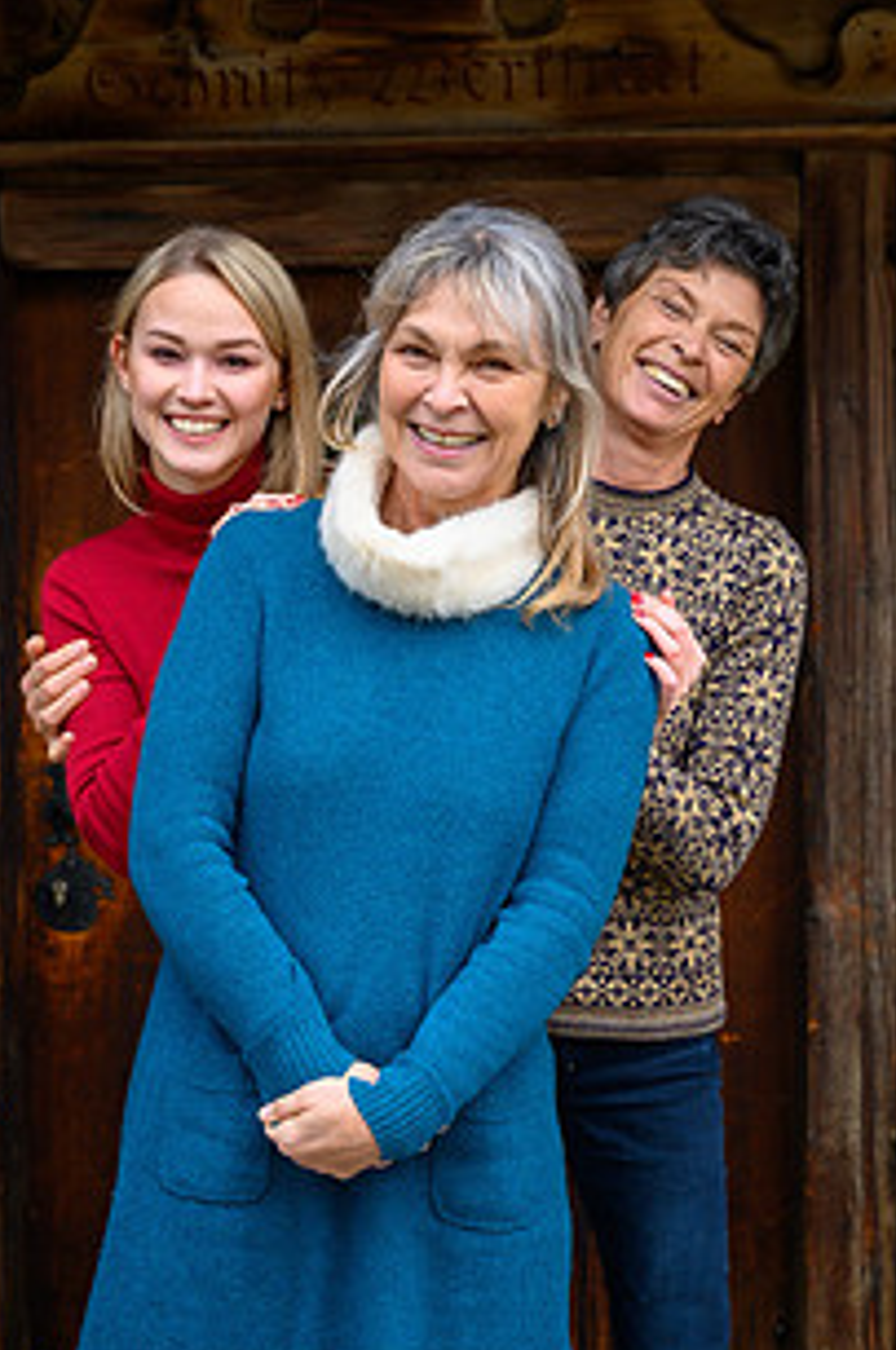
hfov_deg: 13.2
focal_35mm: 103
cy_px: 635
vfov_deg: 19.9
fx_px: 3858
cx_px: 395
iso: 640
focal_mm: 70
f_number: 4.5
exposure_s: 1/320
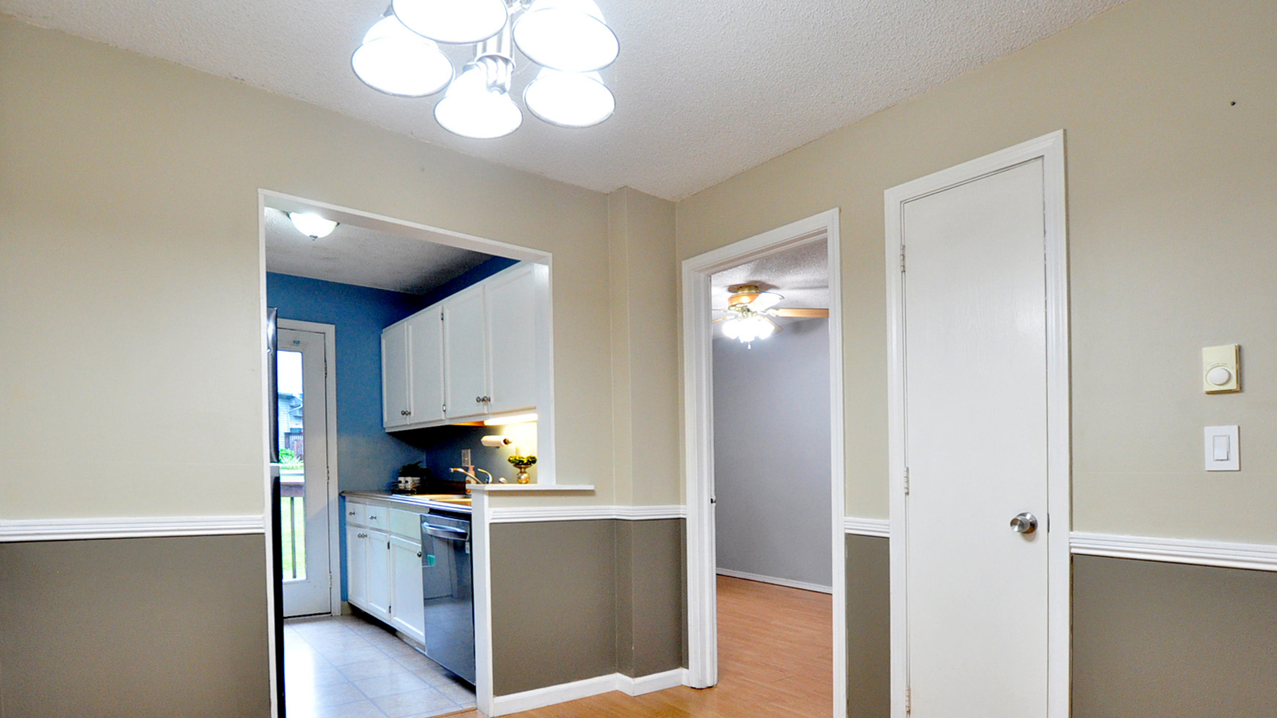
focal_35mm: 18
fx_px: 610
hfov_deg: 92.6
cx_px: 600
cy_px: 444
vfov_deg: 60.3
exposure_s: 1/50
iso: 1000
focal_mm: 10
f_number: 4.5
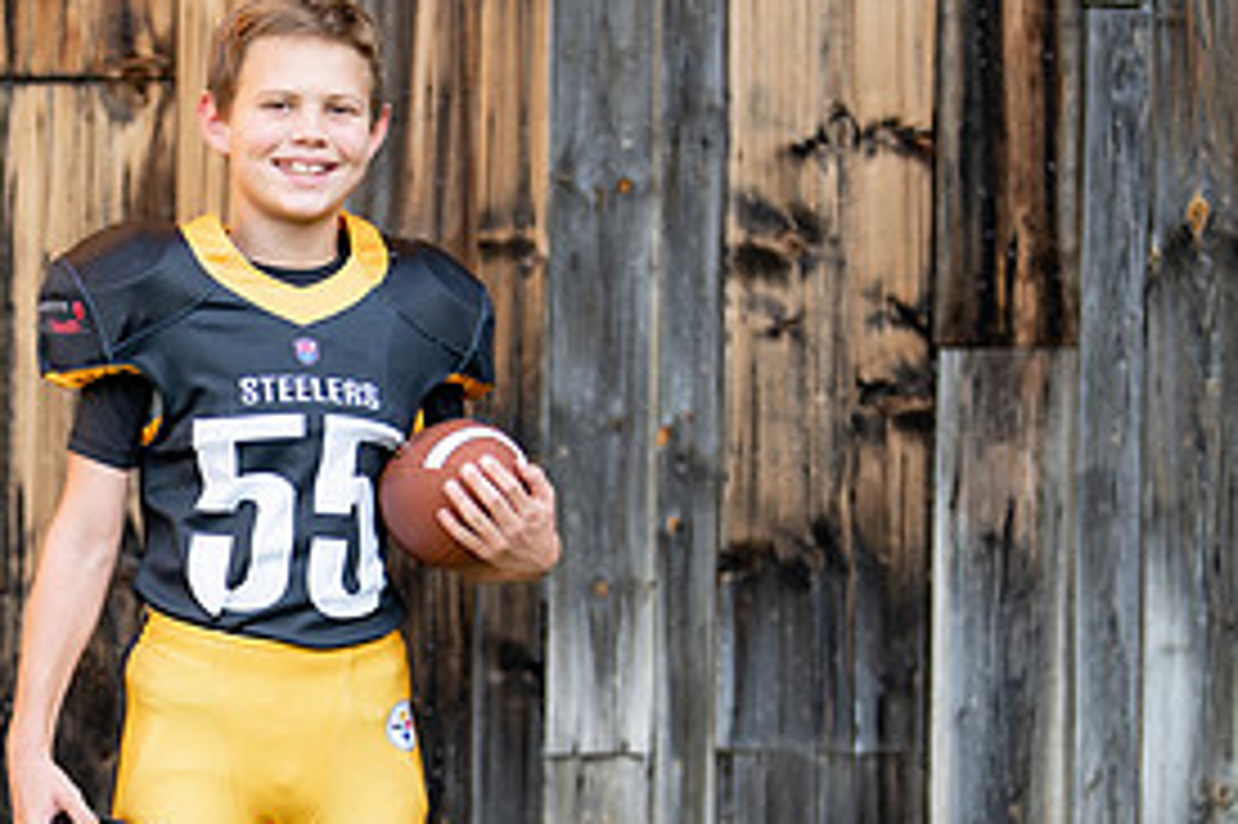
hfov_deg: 18.0
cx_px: 257
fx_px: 3883
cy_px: 693
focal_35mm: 113
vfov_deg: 12.0
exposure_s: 1/1600
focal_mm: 50
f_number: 1.2
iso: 100
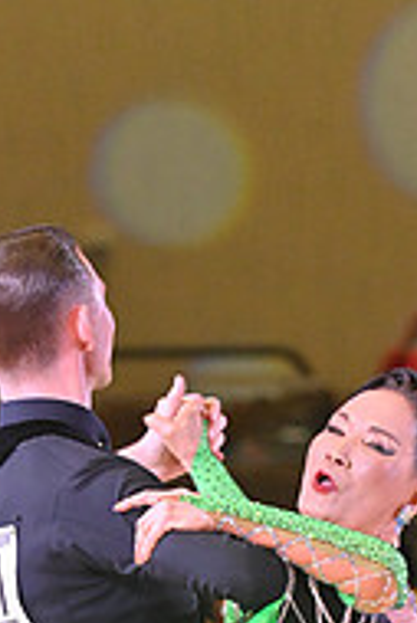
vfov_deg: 3.4
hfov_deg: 2.3
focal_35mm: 609
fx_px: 10561
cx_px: 215
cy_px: 921
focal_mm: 200
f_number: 5
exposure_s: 1/400
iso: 4000
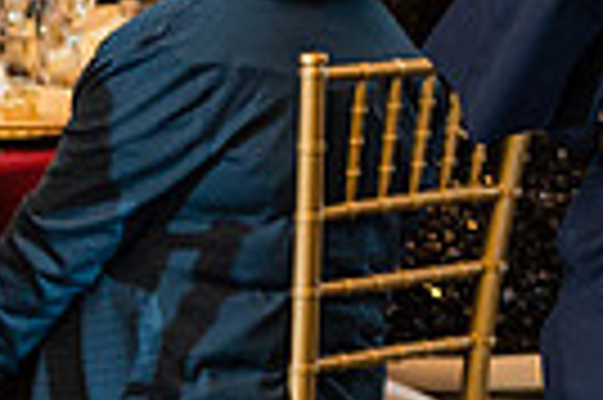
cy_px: -162
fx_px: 6207
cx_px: 770
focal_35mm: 371
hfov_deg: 5.5
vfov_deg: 3.7
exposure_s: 1/250
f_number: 1.2
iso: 500
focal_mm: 50
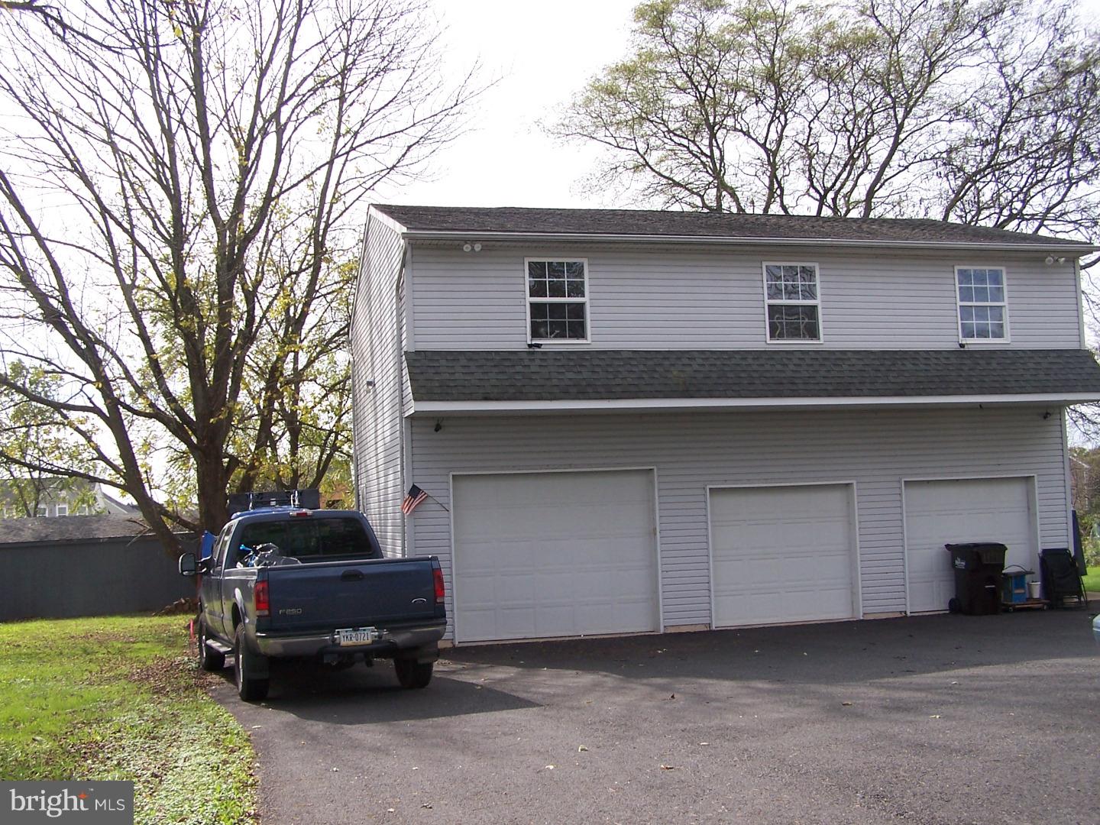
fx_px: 1208
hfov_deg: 49.0
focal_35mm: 38
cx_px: 550
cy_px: 412
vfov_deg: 37.7
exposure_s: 1/350
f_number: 4
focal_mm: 6.3
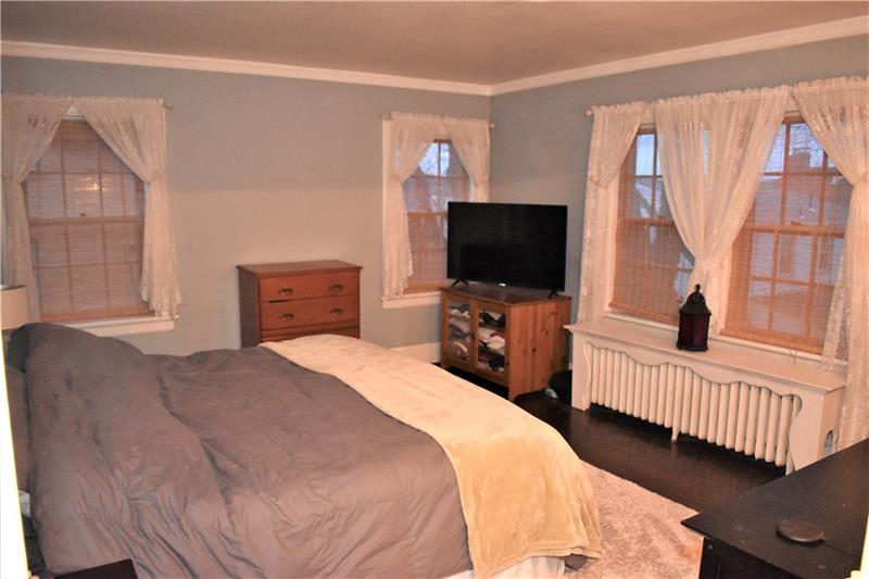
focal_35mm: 27
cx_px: 434
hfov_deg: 67.4
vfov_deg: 47.9
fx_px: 652
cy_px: 290
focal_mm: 18
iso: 5600
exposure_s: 1/60
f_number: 3.5
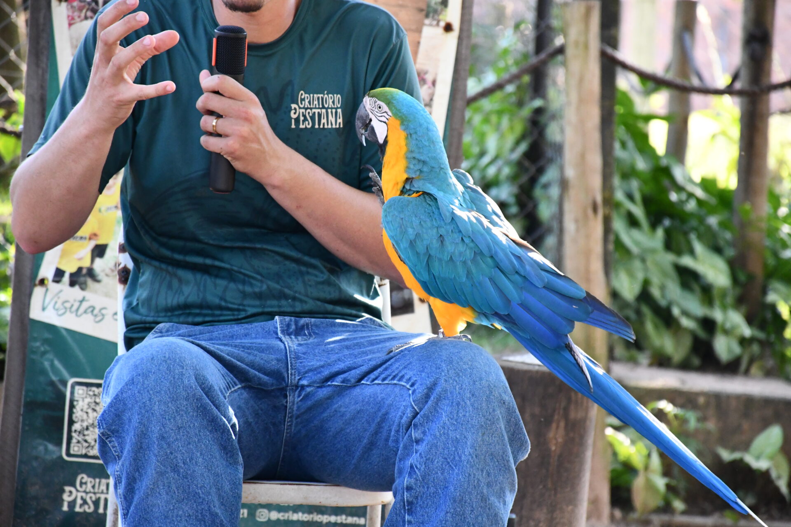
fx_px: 4614
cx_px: 396
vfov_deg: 6.5
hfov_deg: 9.8
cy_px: 264
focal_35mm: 210
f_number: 5.6
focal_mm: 140
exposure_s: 1/320
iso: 3200
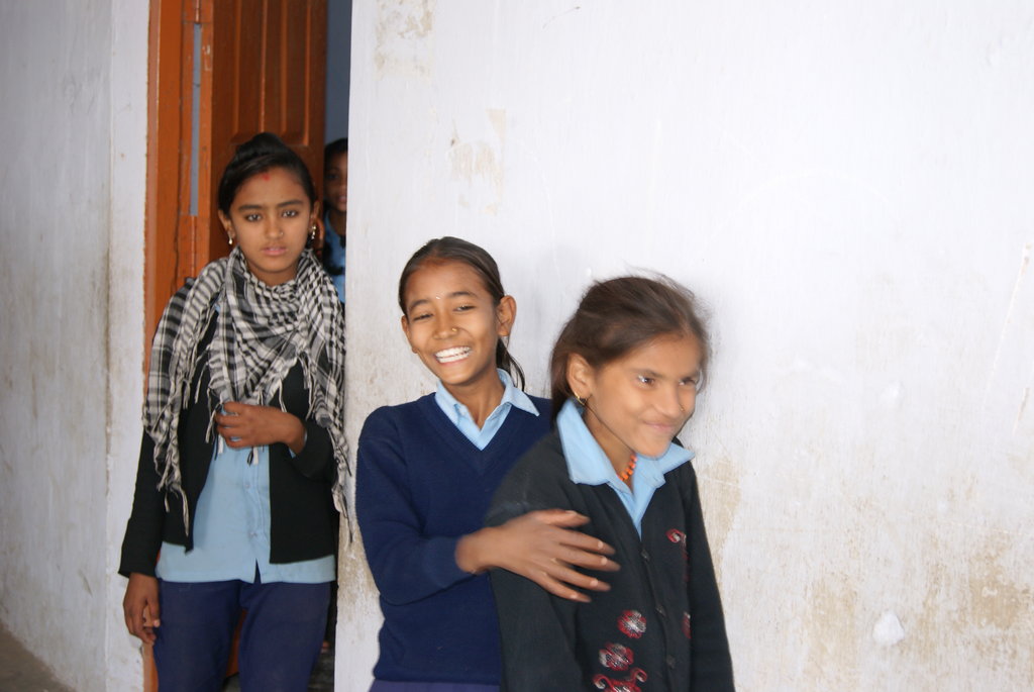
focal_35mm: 52
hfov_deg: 37.8
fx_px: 1509
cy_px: 346
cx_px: 517
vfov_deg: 25.8
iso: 160
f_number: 5
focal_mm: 35
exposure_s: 1/30
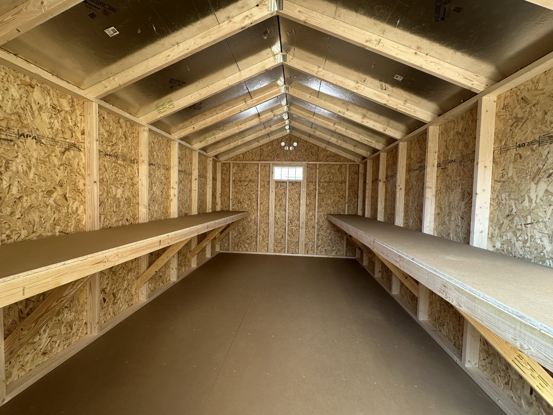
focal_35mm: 14
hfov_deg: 102.1
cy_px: 208
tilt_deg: -3.1
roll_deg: -1.4
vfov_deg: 85.7
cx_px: 276
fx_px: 224
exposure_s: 1/99
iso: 100
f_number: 2.2
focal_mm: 2.22
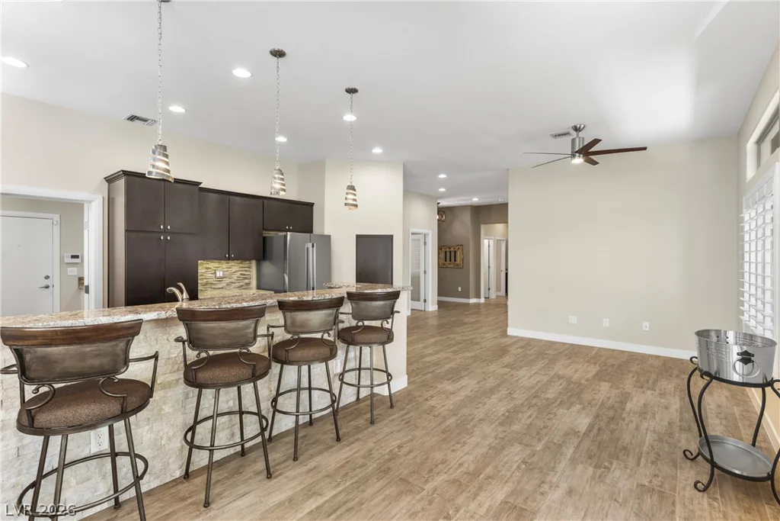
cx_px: 390
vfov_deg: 70.5
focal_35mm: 17
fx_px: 368
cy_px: 260
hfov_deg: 93.3
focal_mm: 17
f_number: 9
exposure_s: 1/30
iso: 400
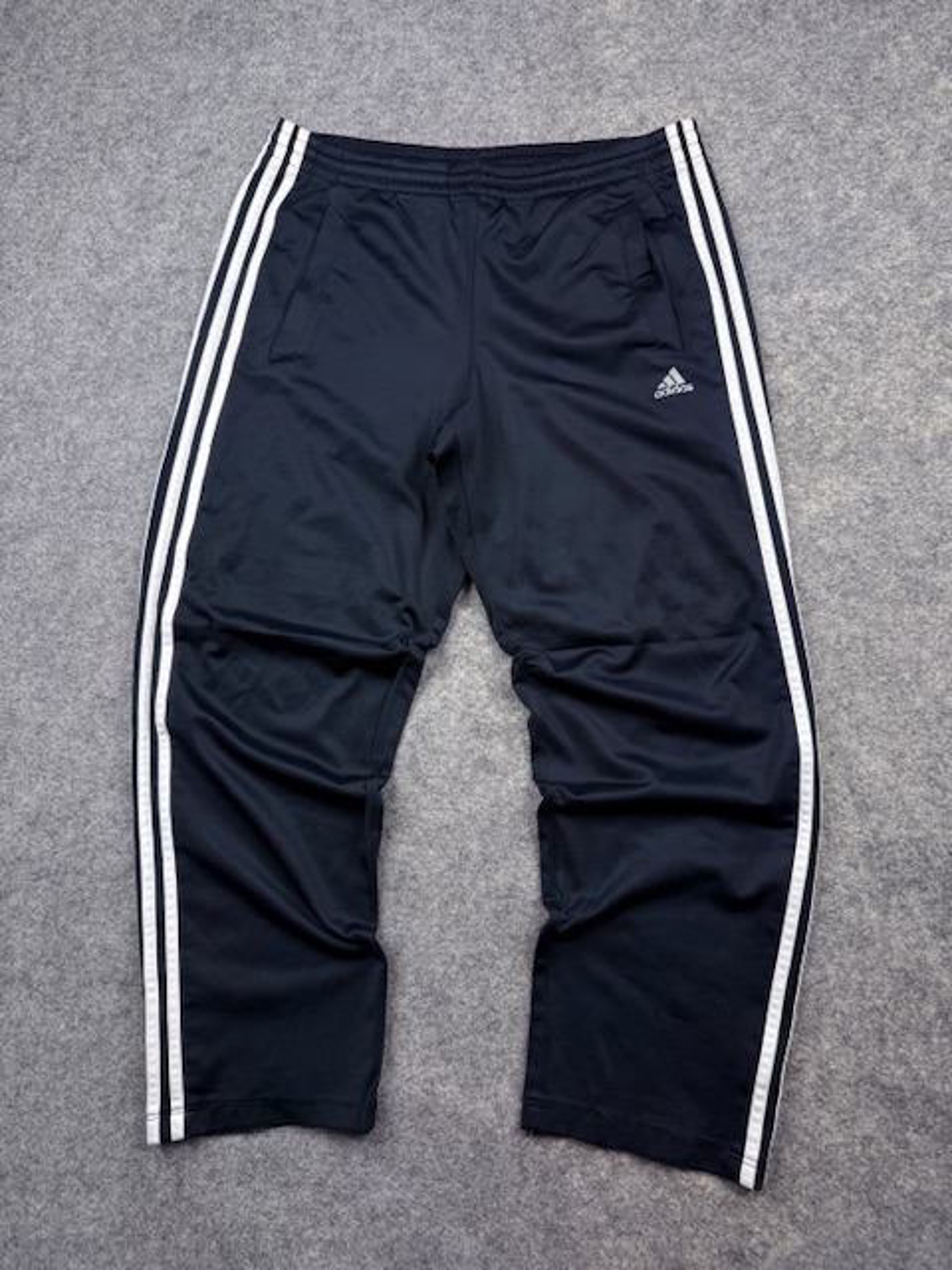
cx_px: 476
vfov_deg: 71.6
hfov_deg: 56.8
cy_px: 635
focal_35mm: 24
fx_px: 880
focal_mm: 6.76
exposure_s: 1/121
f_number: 1.78
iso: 64
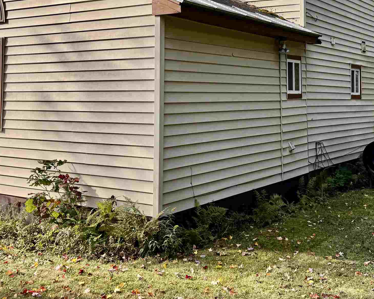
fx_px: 542
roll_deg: -0.7
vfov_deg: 29.8
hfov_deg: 38.0
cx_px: 193
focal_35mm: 49
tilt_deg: +5.2
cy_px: 44
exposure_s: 1/1818
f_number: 1.78
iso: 80
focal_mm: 6.76
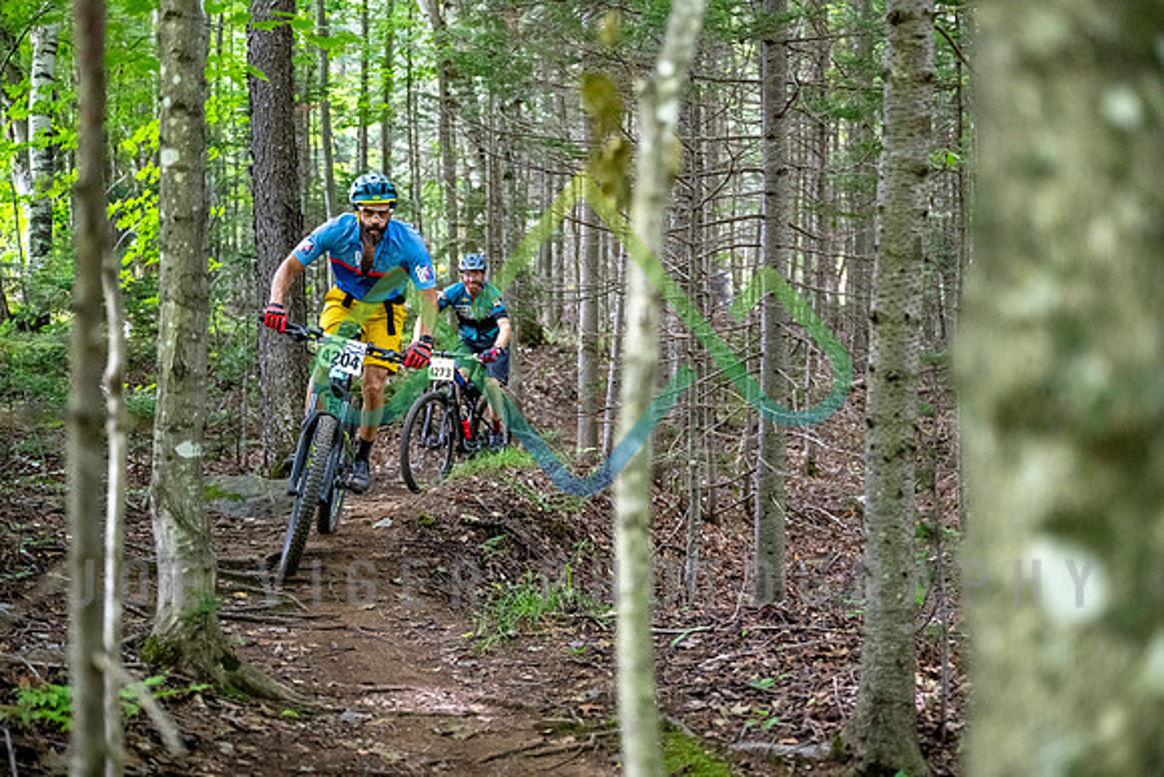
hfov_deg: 37.5
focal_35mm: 53
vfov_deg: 25.5
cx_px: 582
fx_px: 1714
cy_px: 388
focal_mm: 53
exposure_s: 1/1000
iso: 10000
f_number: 2.8
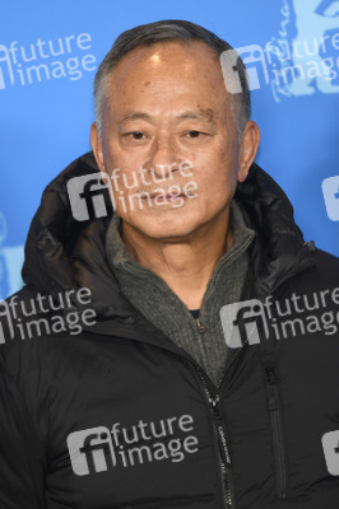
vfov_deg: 10.3
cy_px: 254
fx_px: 2830
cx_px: 170
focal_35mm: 200
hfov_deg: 6.9
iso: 640
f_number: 2.8
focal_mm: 200
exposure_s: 1/400
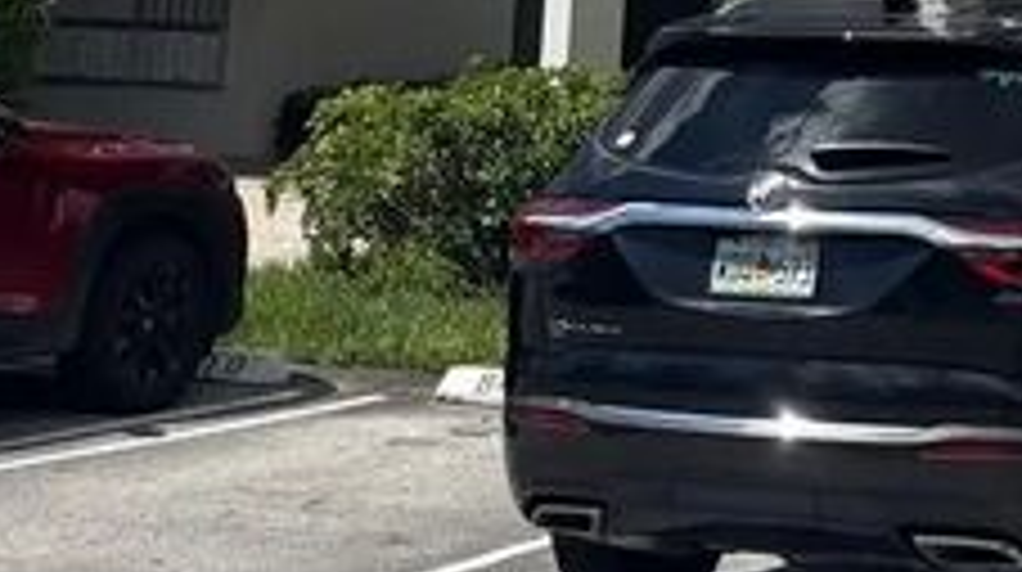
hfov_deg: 16.2
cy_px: -459
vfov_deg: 9.0
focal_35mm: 128
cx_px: 1202
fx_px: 3464
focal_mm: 5.96
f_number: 1.6
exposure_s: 1/5348
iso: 50
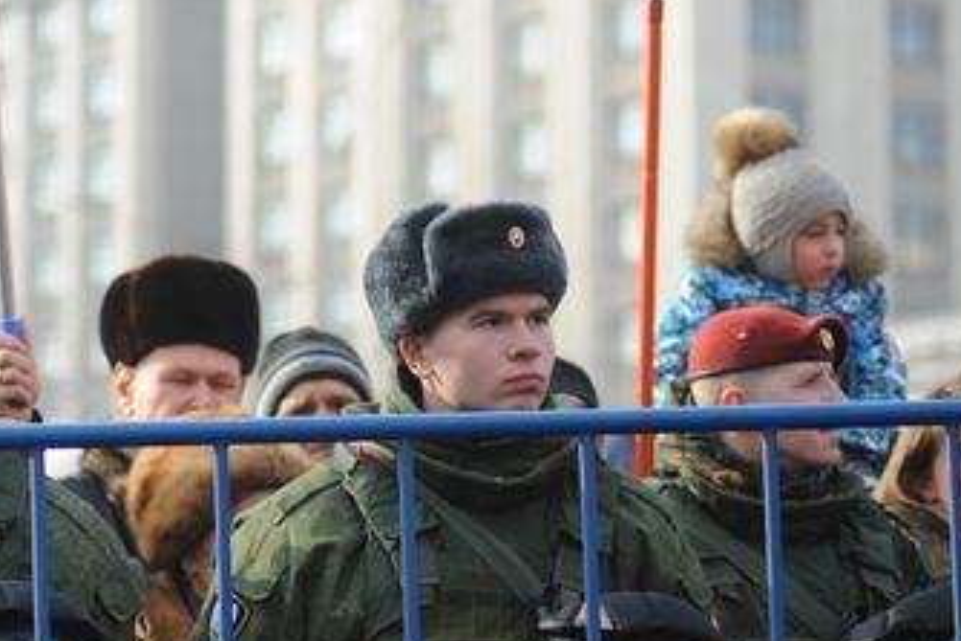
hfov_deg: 11.4
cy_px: 155
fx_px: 4807
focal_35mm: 180
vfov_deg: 7.6
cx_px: 167
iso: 400
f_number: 2.8
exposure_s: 1/2000
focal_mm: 86
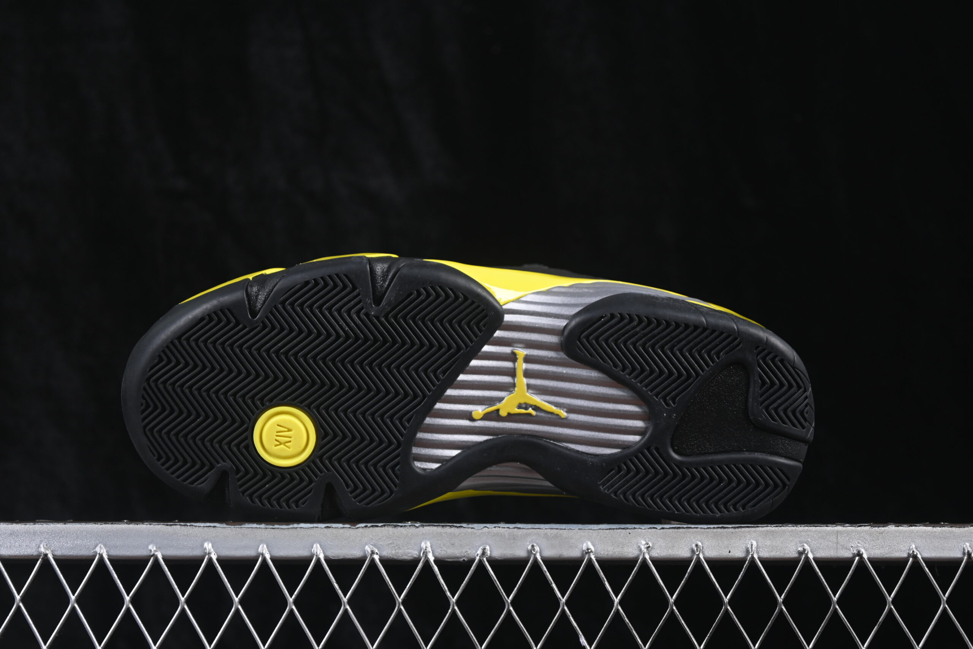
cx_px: 486
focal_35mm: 75
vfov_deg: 18.2
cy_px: 324
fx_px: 2027
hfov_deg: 27.0
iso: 160
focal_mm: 50
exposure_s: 1/60
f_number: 6.3
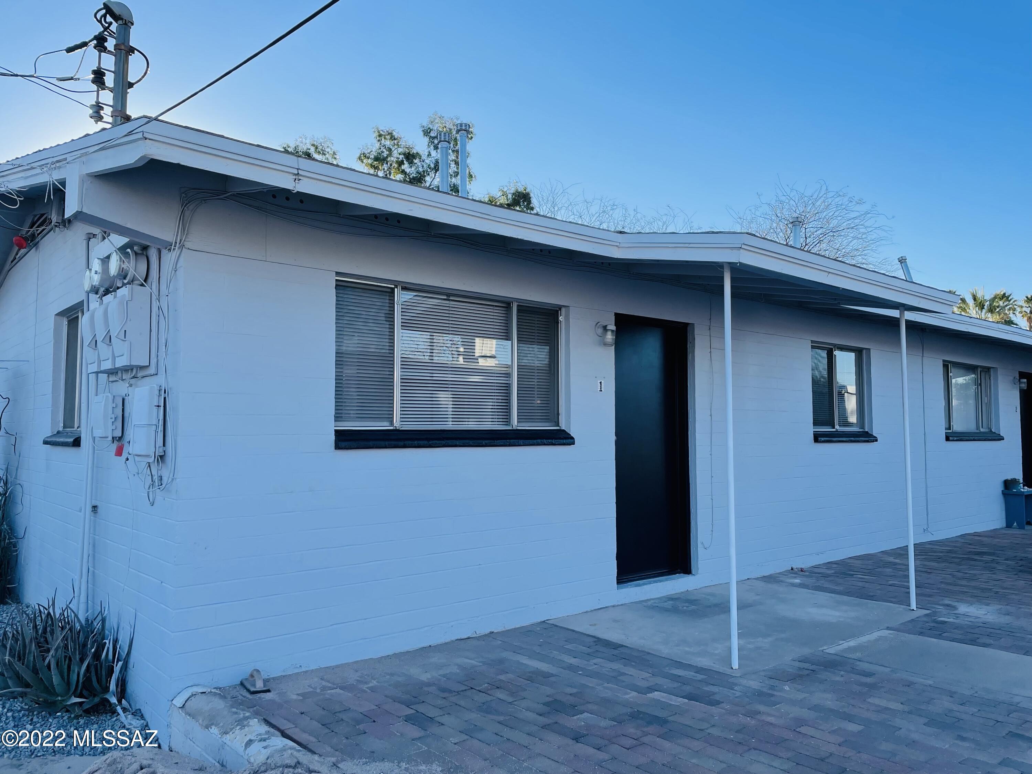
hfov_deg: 67.3
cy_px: 387
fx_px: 775
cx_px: 516
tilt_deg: +3.7
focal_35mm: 26
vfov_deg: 53.1
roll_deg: -0.2
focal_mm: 4.2
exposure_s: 1/1595
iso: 32
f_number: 1.6
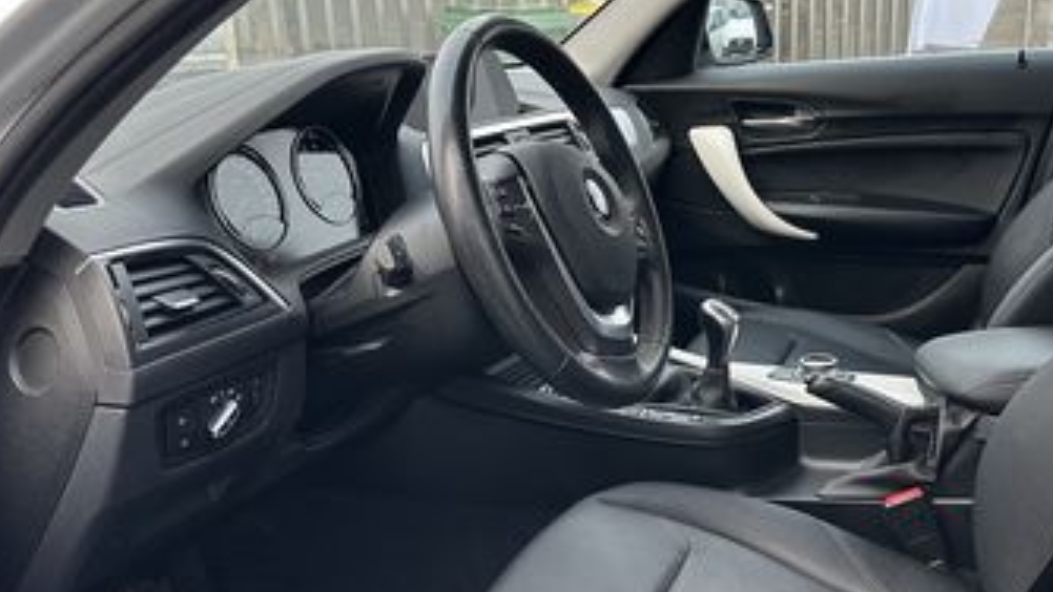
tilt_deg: -15.9
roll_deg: +2.1
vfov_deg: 29.7
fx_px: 1117
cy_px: 323
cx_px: 656
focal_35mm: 40
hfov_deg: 50.0
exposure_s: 1/121
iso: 160
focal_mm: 6.86
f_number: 1.78
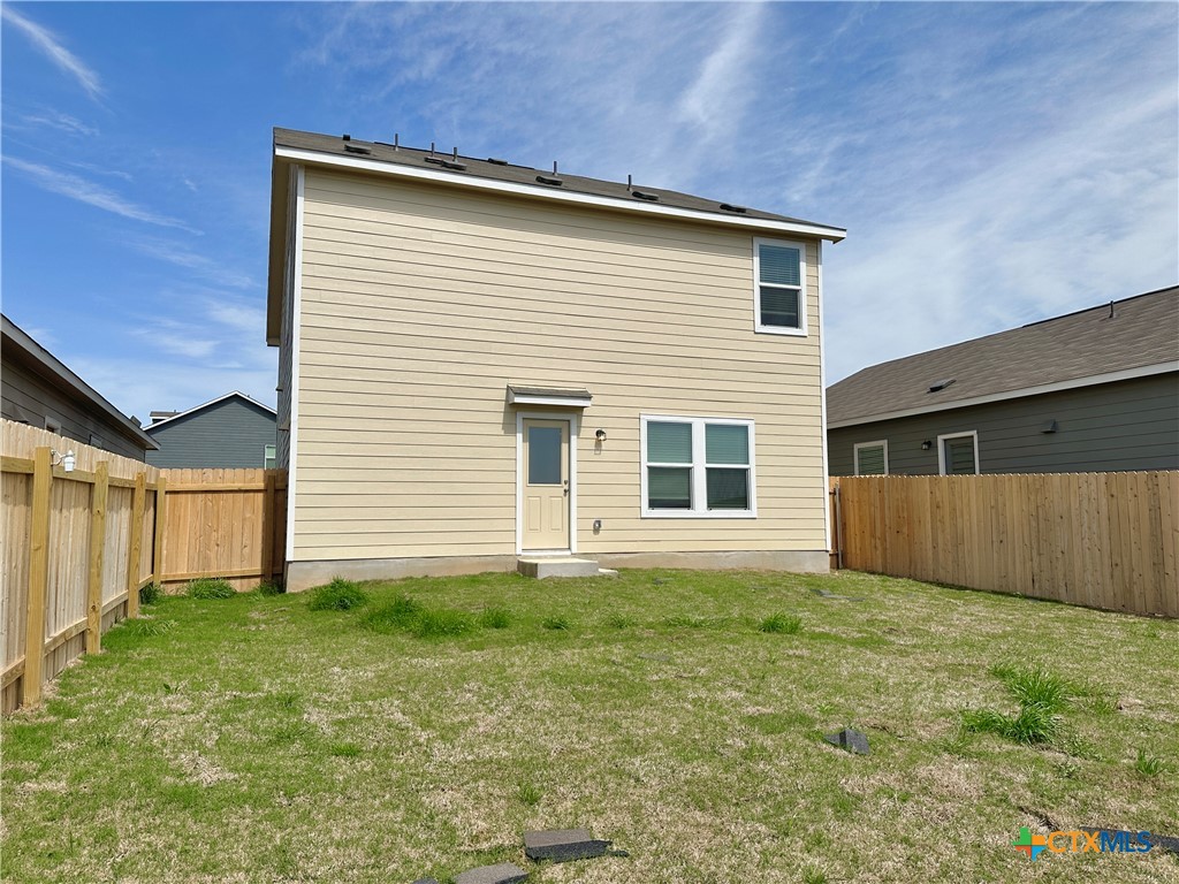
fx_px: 817
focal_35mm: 24
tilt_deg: +7.4
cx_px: 590
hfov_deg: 71.6
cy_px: 442
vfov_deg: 56.8
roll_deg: +0.0
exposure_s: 1/7576
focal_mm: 6.86
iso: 80
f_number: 1.78
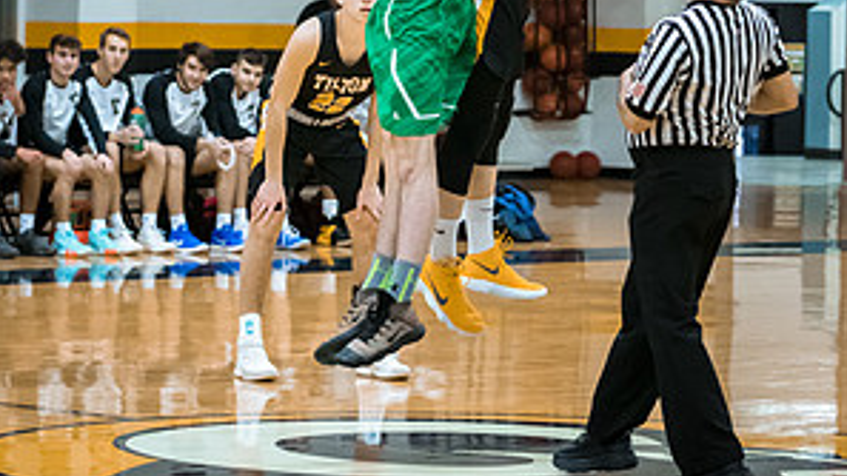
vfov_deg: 5.5
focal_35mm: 219
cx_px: 425
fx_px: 4918
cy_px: -66
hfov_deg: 9.8
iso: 3200
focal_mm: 92
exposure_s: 1/400
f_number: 2.8
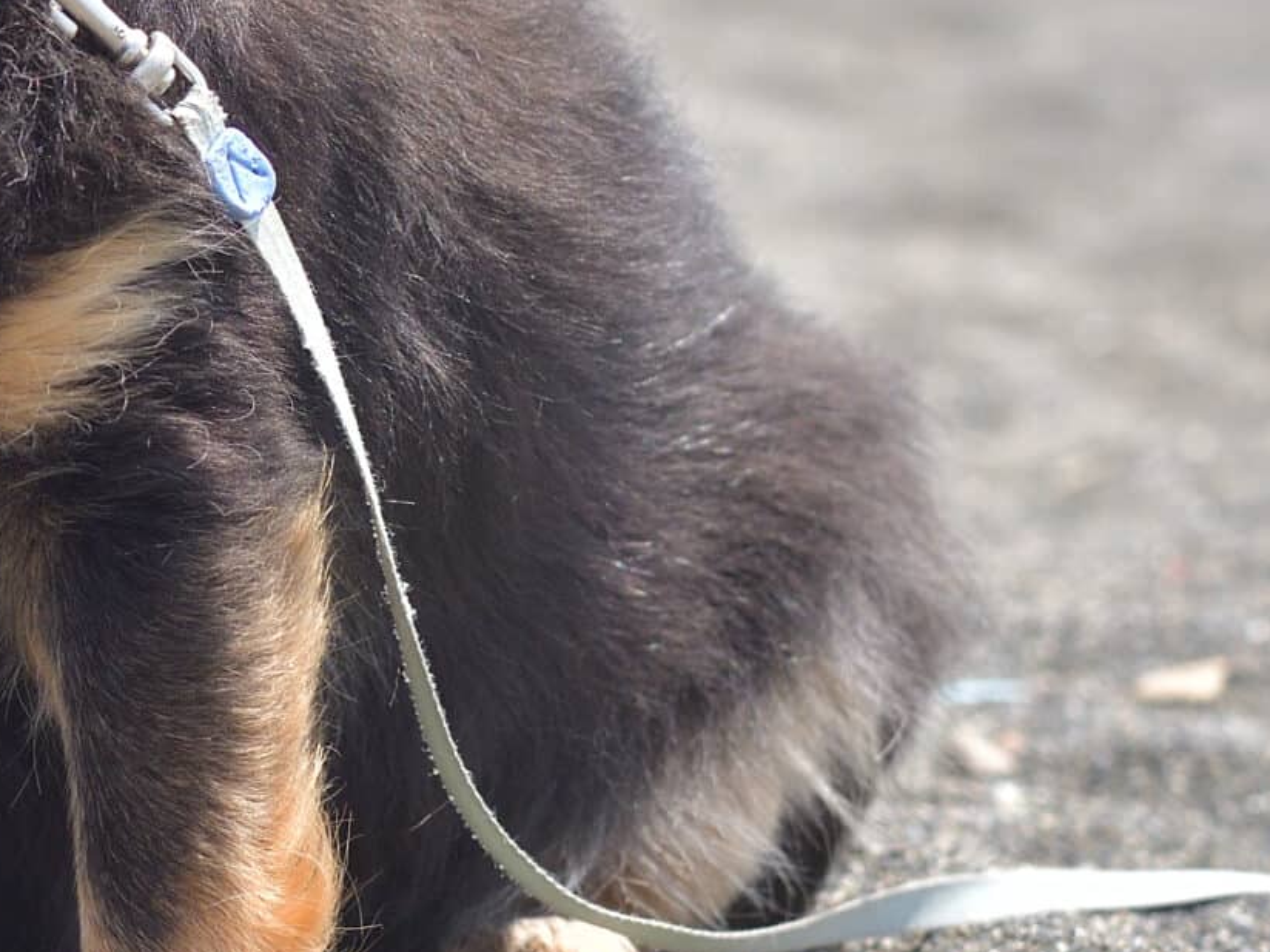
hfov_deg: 8.6
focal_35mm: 224
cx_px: -590
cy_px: 95
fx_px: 8218
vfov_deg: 6.6
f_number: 4
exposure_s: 1/1500
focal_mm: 50
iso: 100
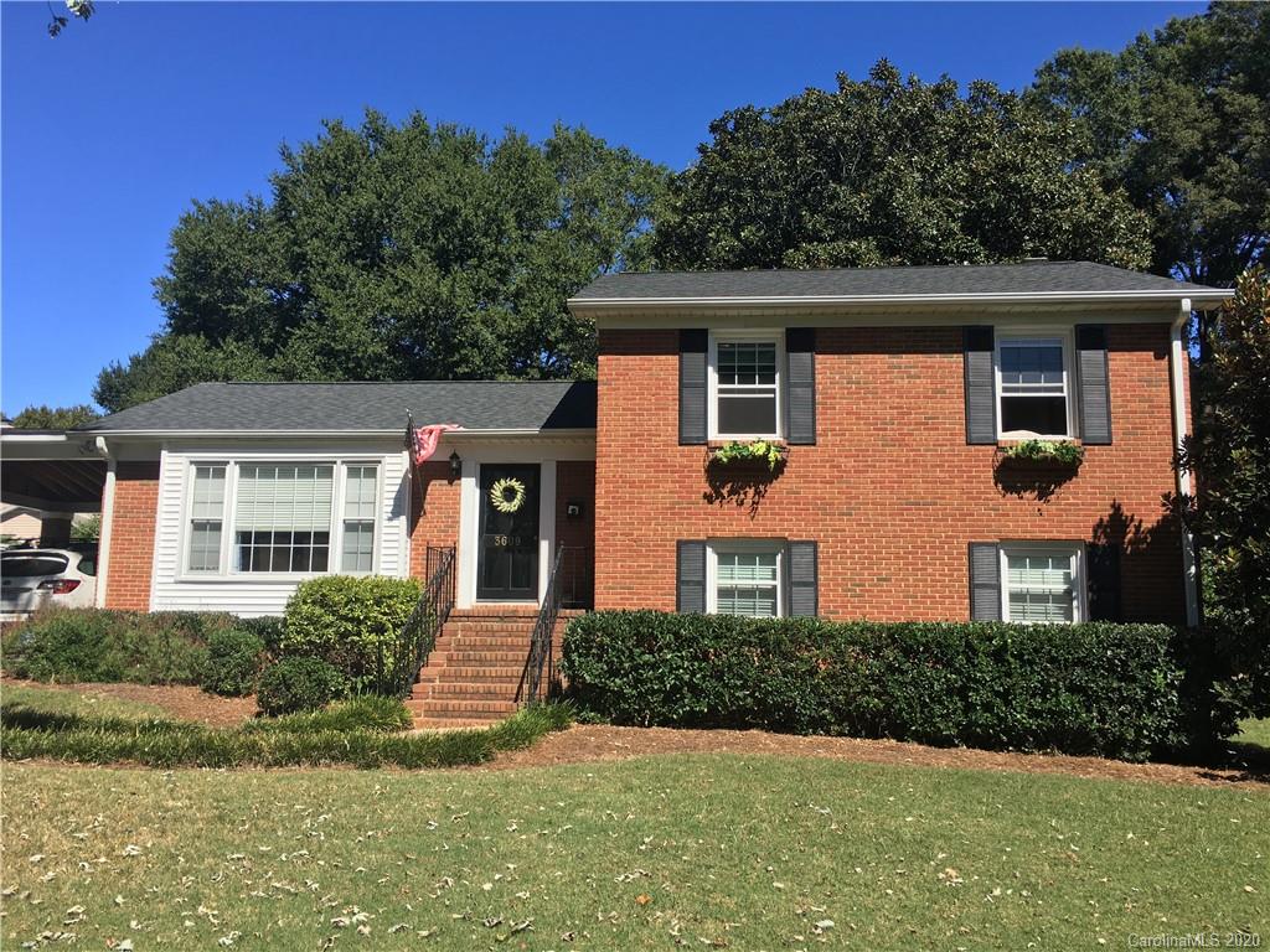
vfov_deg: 48.2
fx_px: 1064
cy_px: 476
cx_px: 635
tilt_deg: +7.5
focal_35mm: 29
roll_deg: -0.6
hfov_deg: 61.7
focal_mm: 4.15
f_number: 2.2
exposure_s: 1/974
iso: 25
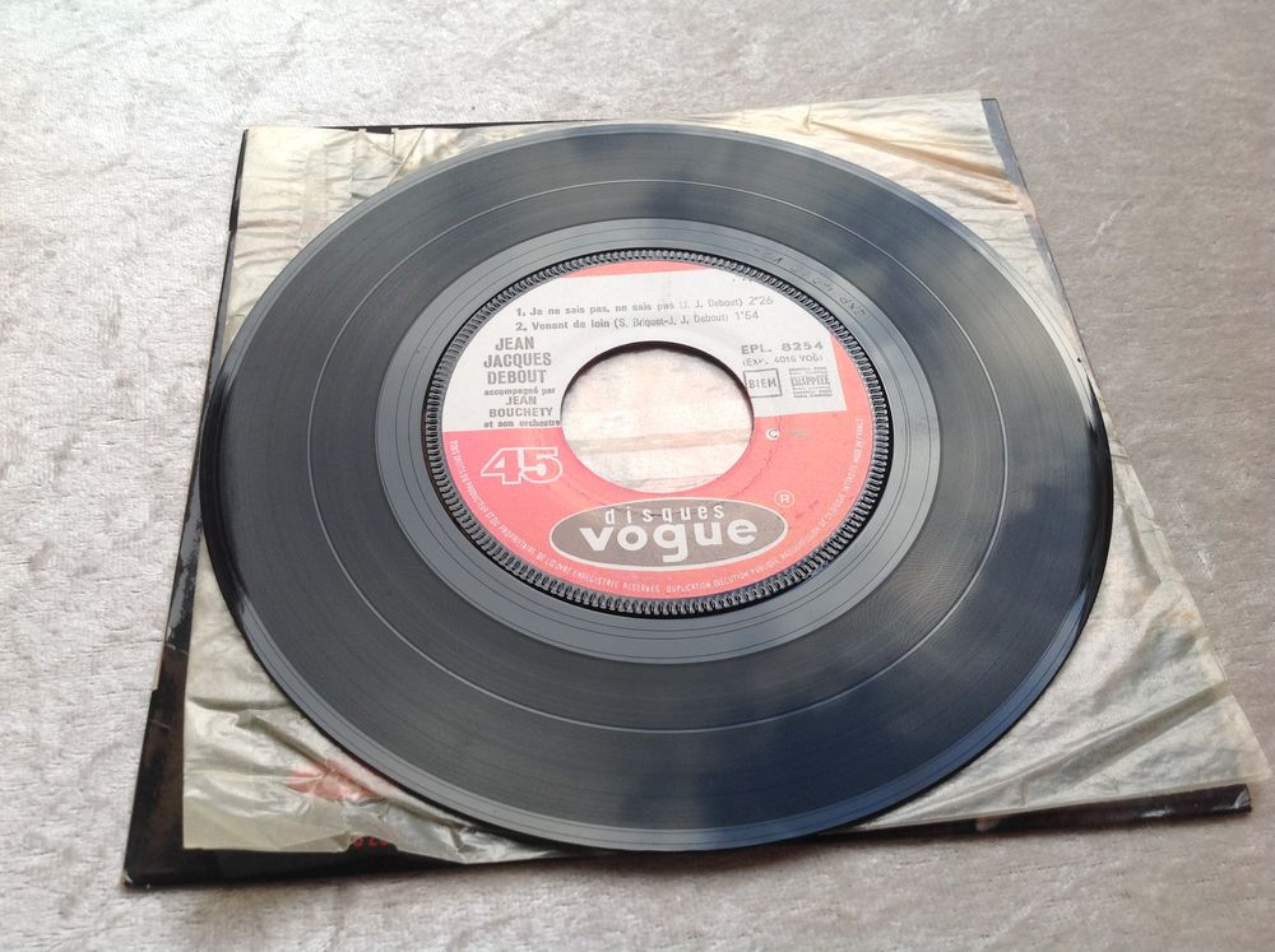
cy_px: 476
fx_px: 1287
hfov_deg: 52.7
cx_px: 638
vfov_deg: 40.6
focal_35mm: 35
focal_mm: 4.28
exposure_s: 1/144
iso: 50
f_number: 2.4
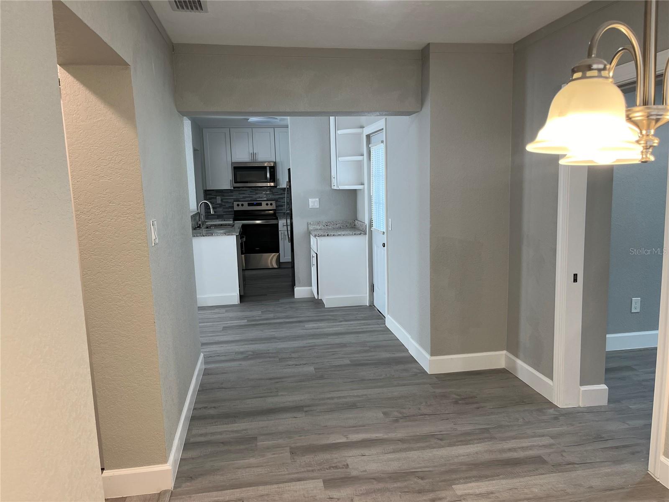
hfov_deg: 67.3
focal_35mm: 26
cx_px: 334
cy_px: 251
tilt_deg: -8.8
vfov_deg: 53.1
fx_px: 502
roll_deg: +2.3
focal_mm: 5.1
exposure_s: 1/120
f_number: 1.6
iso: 100
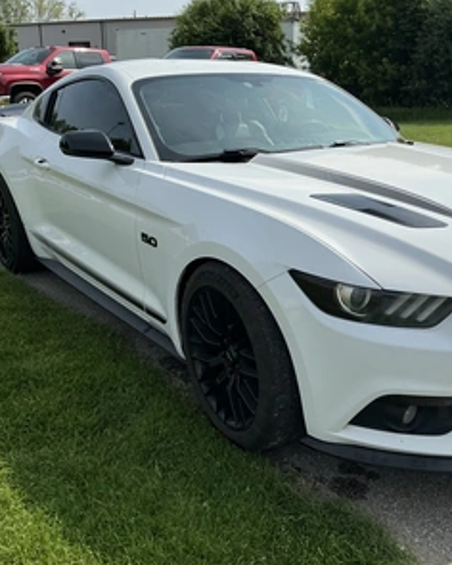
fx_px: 619
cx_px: 322
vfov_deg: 49.1
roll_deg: -0.1
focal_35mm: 37
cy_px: 283
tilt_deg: -16.6
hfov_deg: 39.4
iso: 25
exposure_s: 1/2801
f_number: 1.8
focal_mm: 3
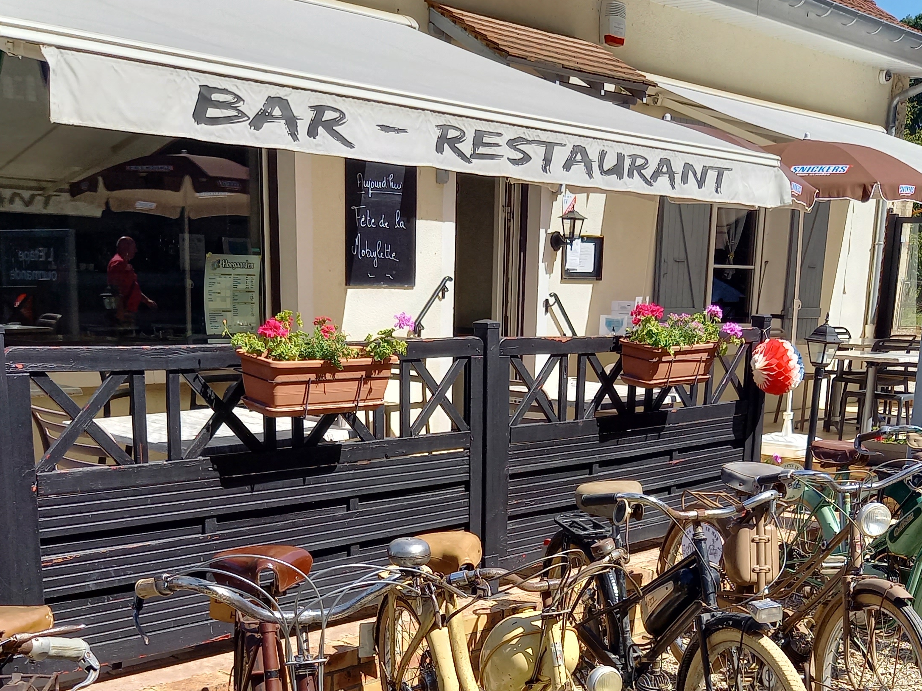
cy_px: 610
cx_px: 504
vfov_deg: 30.3
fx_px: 1225
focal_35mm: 46
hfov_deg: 41.2
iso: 50
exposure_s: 1/631
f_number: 2
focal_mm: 4.6
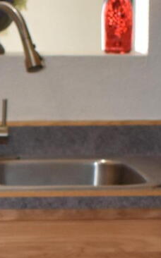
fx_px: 1295
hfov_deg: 7.0
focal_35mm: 184
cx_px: -89
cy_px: 231
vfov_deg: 11.3
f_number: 3.8
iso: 800
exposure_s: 1/160
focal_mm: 22
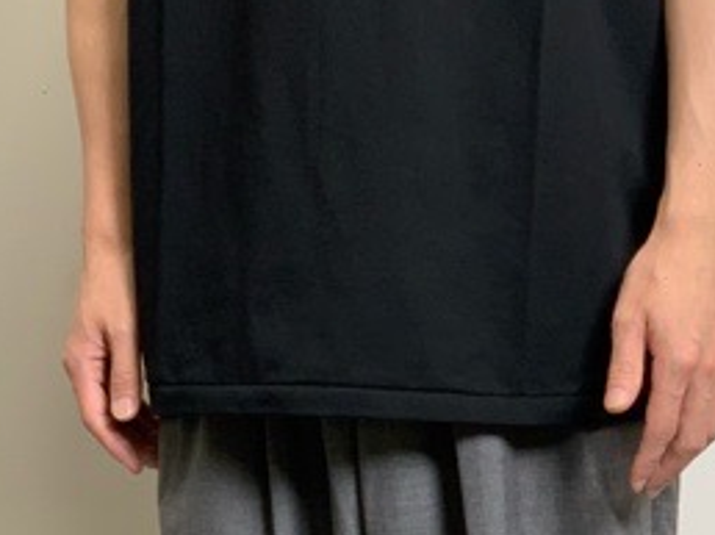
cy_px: 796
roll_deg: -0.7
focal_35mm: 121
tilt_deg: -10.7
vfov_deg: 11.7
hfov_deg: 16.3
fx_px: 2497
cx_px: 430
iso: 100
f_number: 2.4
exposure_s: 1/60
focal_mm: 6
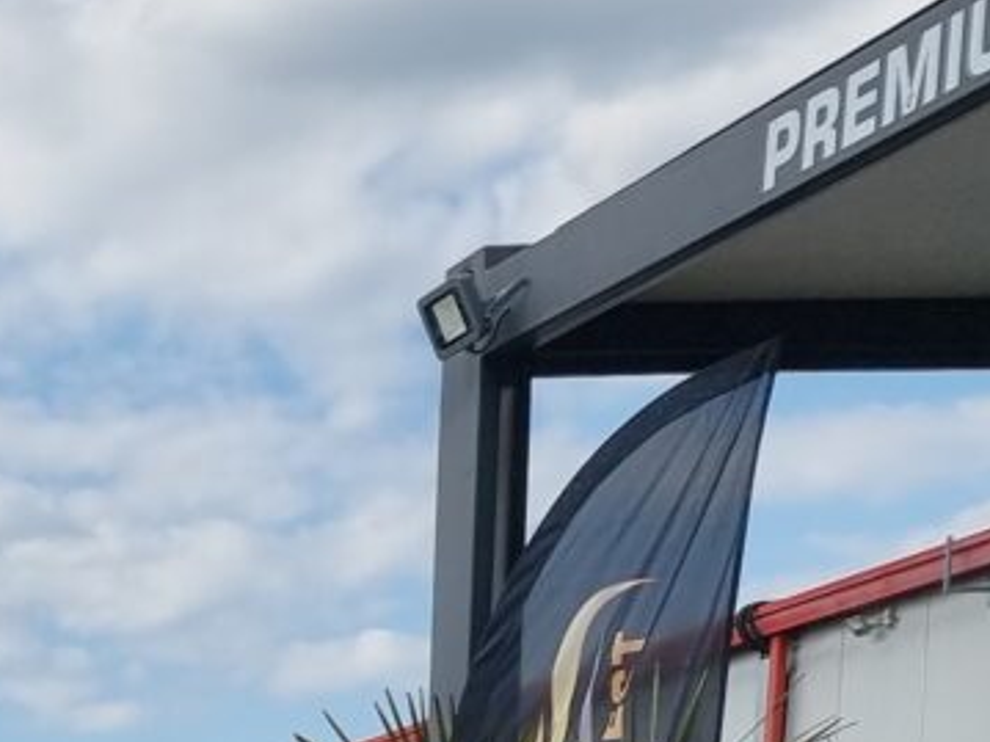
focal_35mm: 107
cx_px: -1166
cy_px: 1376
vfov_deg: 12.5
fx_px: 3059
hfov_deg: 14.3
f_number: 1.8
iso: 50
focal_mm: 6.7
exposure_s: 1/784
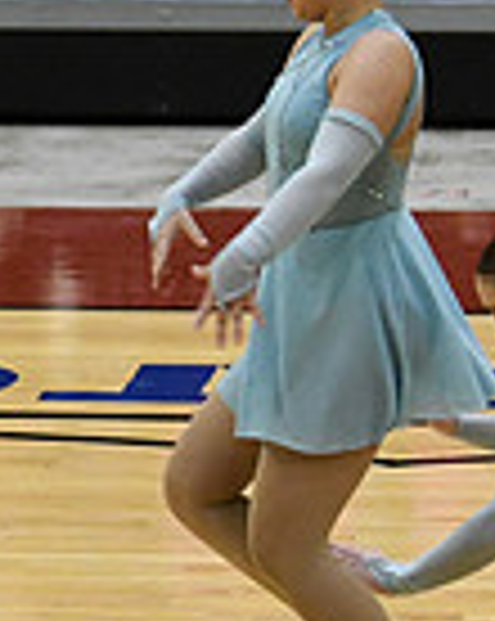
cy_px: 470
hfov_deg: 2.4
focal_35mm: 653
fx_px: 11985
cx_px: -734
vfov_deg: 3.0
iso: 5000
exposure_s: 1/500
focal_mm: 110
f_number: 4
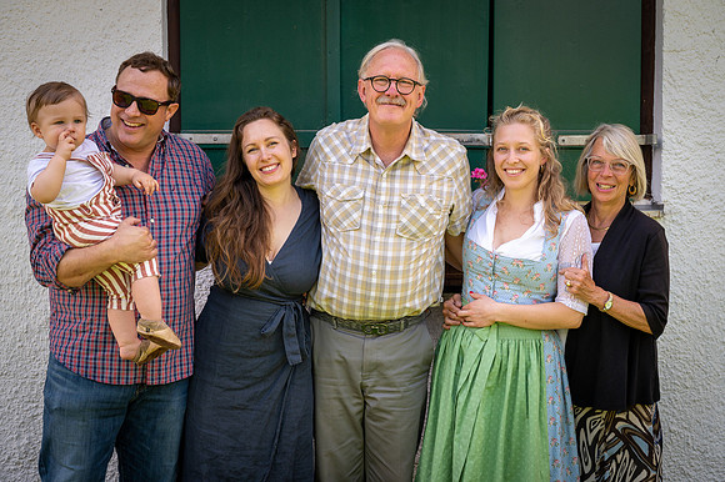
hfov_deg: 34.5
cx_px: 362
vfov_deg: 23.4
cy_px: 241
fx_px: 1167
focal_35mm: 58
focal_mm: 58
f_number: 8
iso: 250
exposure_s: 1/200
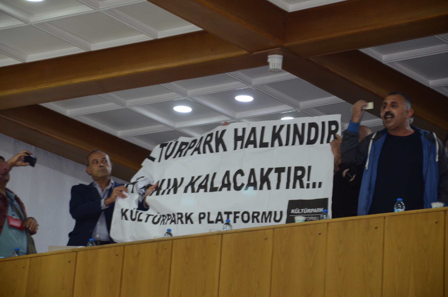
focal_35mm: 158
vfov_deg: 8.7
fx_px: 1956
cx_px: 224
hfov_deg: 13.1
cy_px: 148
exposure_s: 1/60
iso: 1000
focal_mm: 105
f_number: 5.6
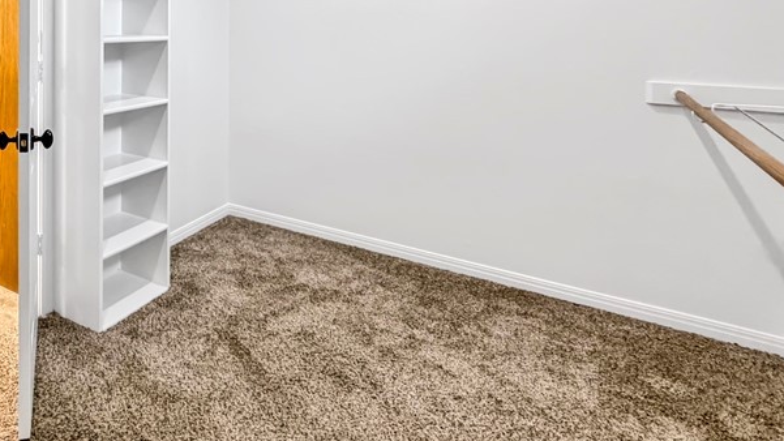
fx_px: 540
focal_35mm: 26
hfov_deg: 63.8
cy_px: 61
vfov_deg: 41.6
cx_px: 127
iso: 500
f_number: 2.2
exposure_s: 1/60
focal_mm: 2.22
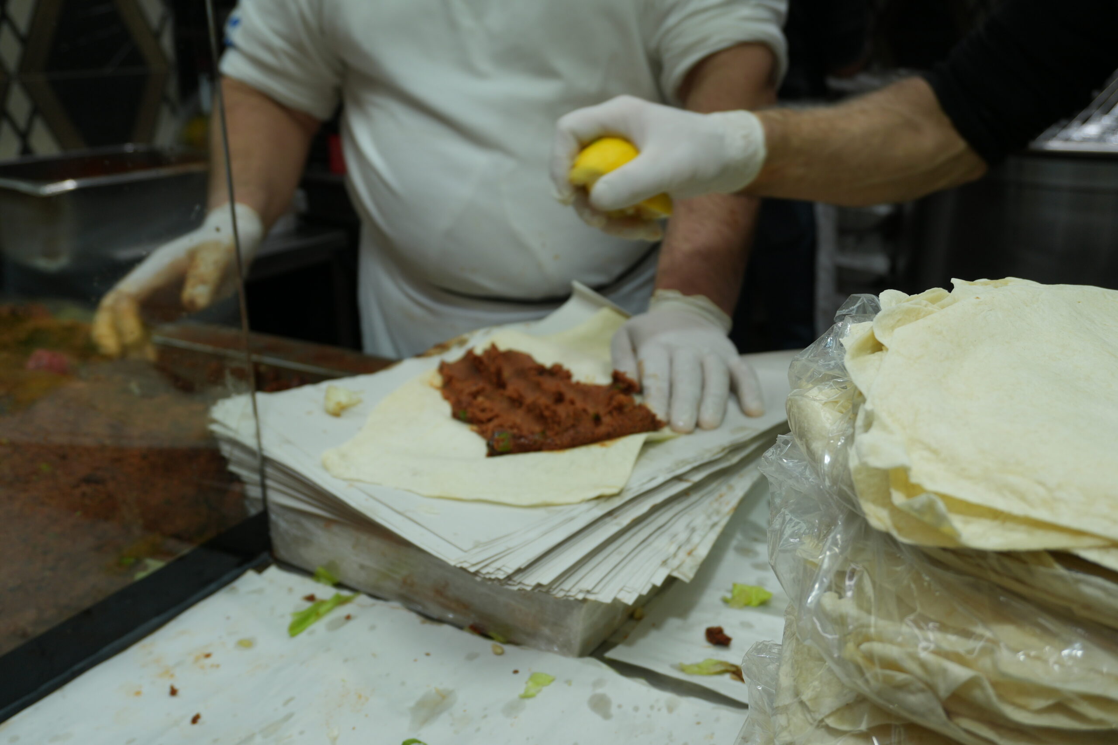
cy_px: 372
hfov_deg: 53.1
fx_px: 1118
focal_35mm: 36
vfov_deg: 36.9
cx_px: 559
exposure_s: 1/160
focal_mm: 24
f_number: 5
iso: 200
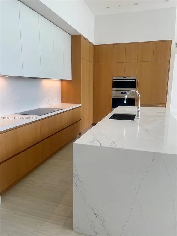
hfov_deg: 53.1
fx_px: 177
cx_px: 88
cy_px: 118
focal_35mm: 26
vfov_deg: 67.3
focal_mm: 4.2
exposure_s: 1/121
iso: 64
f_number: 1.6
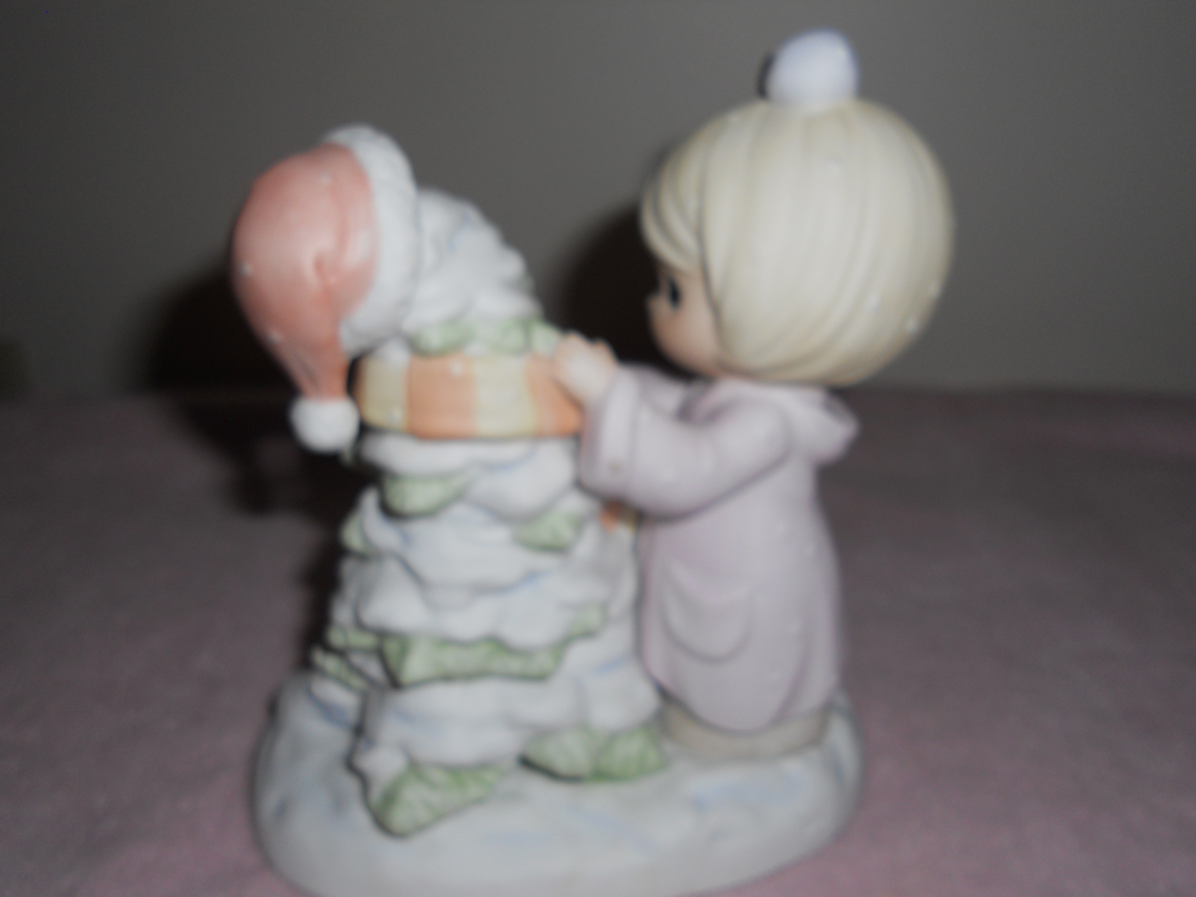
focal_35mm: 32
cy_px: 448
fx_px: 1106
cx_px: 598
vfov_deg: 44.2
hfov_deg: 56.8
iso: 80
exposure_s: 1/25
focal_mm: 5.8
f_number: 8.8
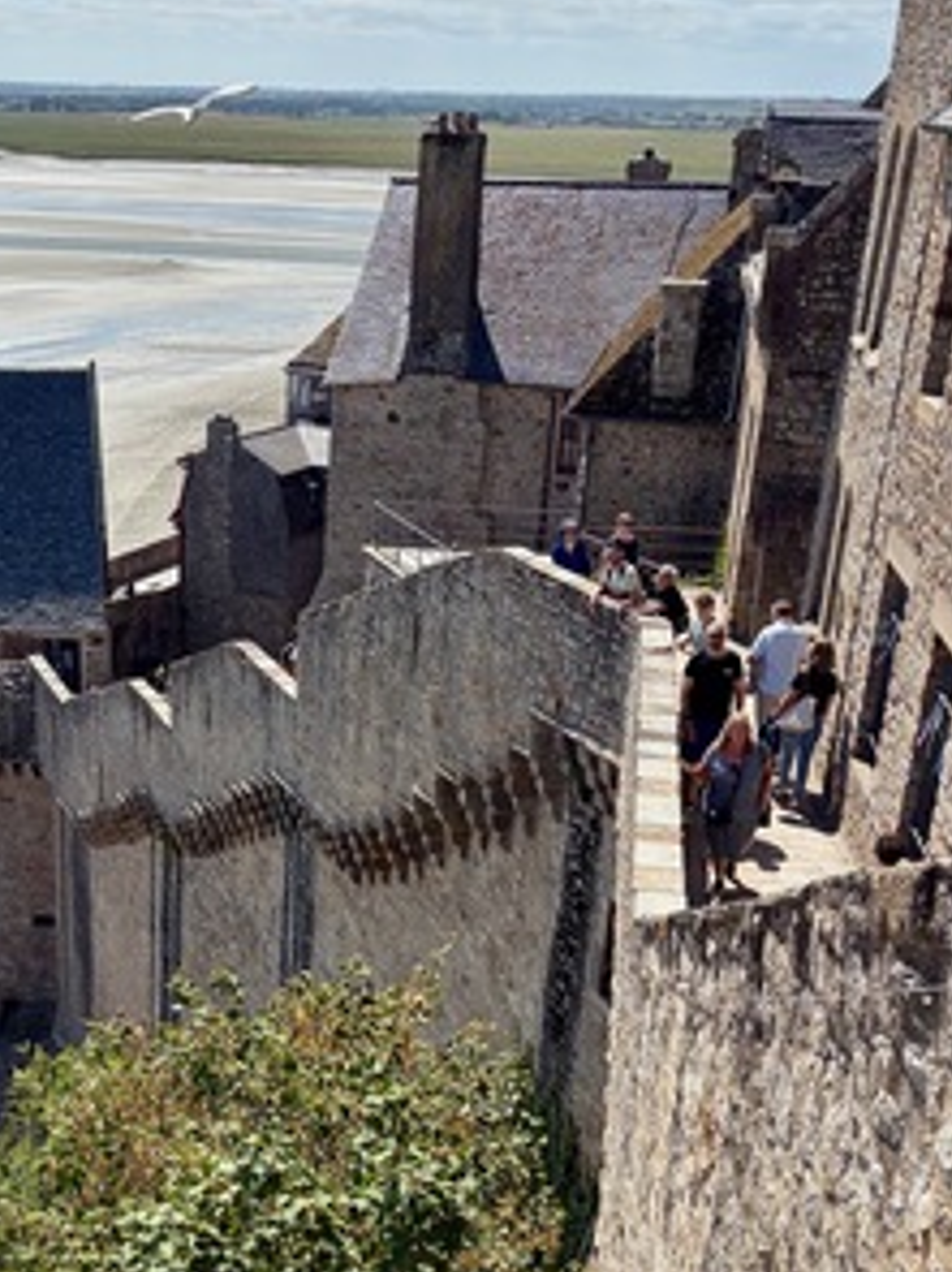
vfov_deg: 39.6
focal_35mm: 47
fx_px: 1725
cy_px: 916
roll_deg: -1.3
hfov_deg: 30.3
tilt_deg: -23.2
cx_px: 220
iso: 50
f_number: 1.6
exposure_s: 1/3448
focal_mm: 5.96
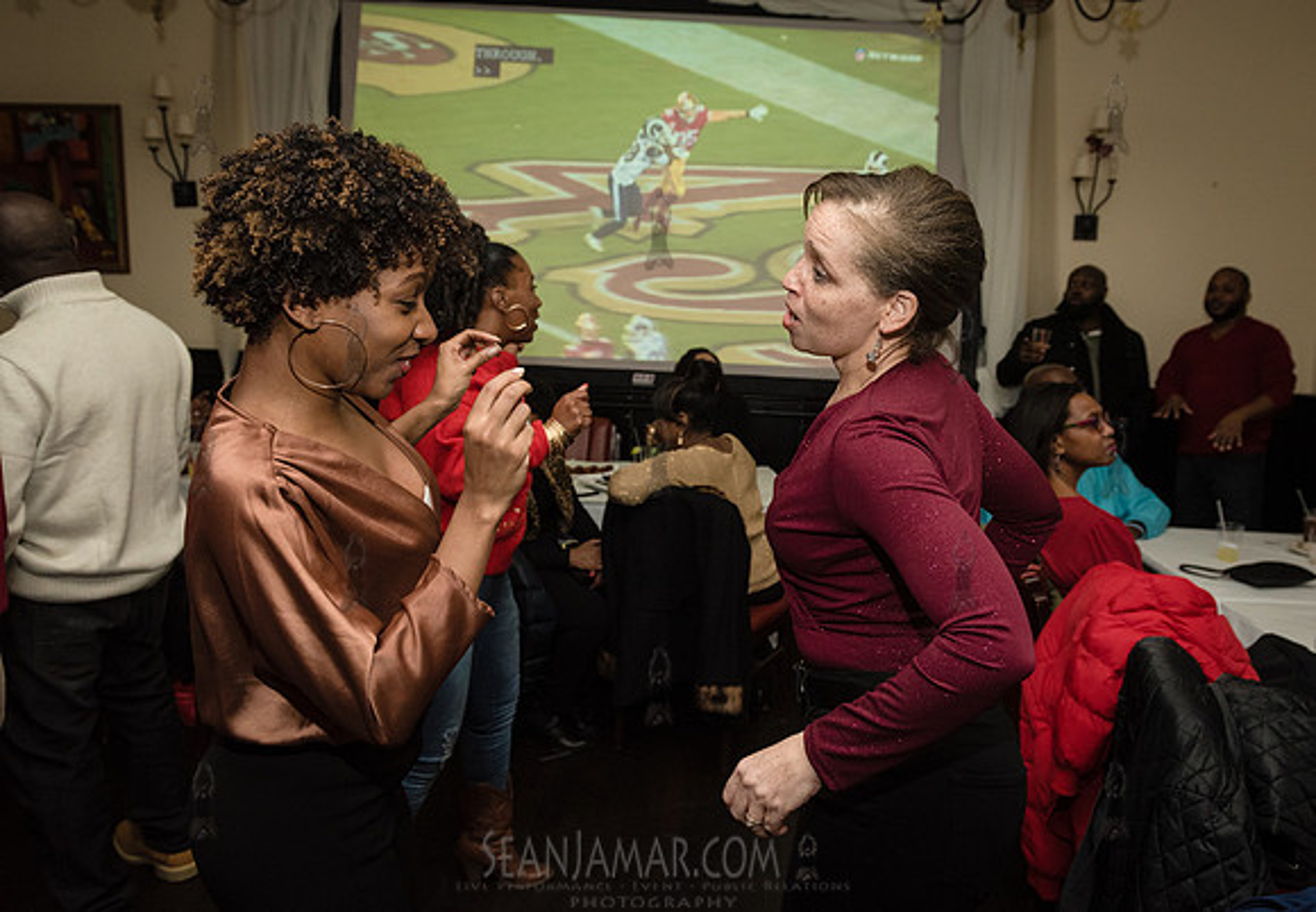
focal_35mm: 27
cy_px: 416
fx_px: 990
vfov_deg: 49.4
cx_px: 742
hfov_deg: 67.0
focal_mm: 24
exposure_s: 1/250
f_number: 4.5
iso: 2000
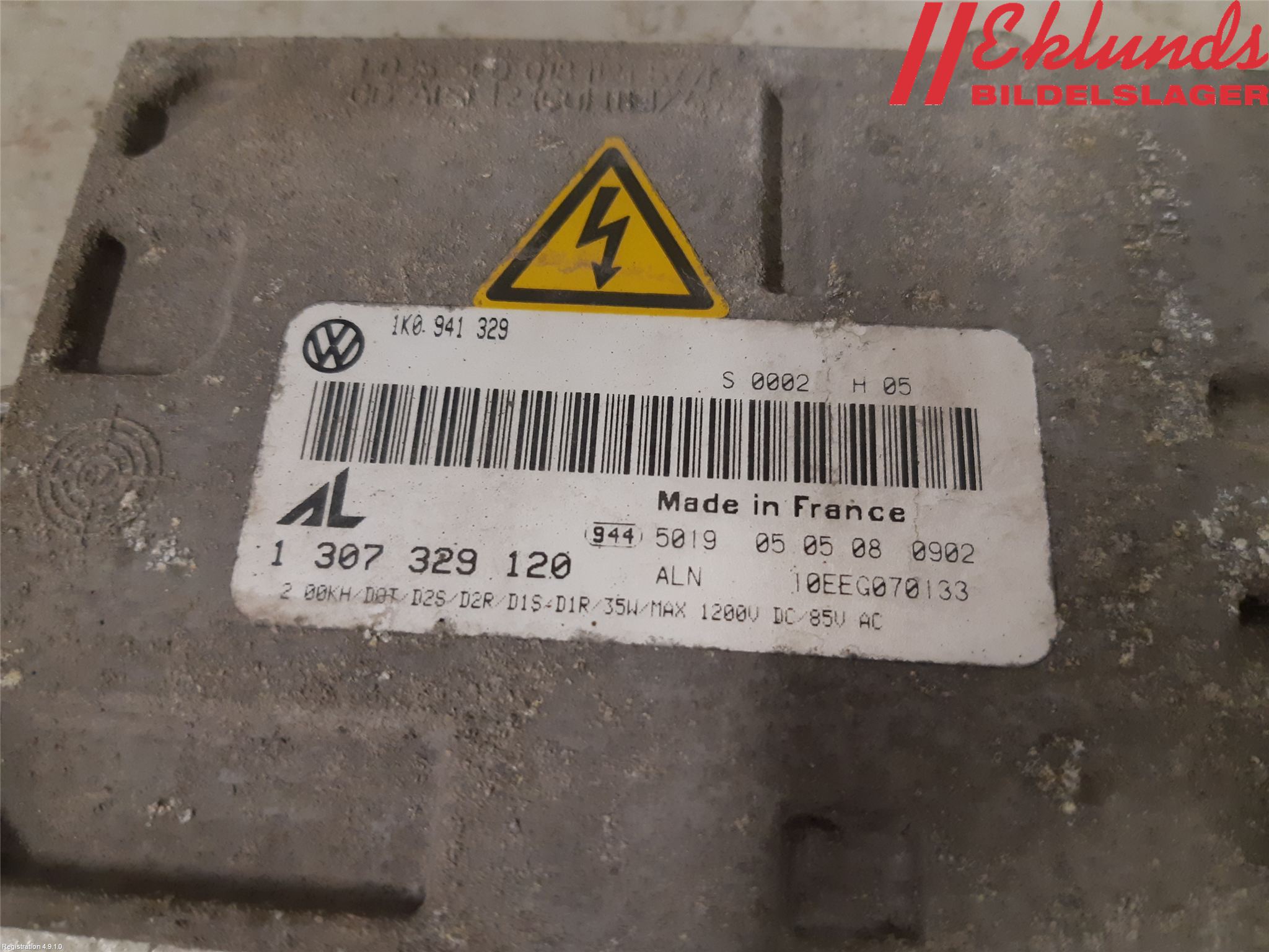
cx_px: 634
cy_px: 476
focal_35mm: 26
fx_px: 953
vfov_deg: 53.1
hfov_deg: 67.3
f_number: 1.7
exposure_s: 1/50
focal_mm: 3.93
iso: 200
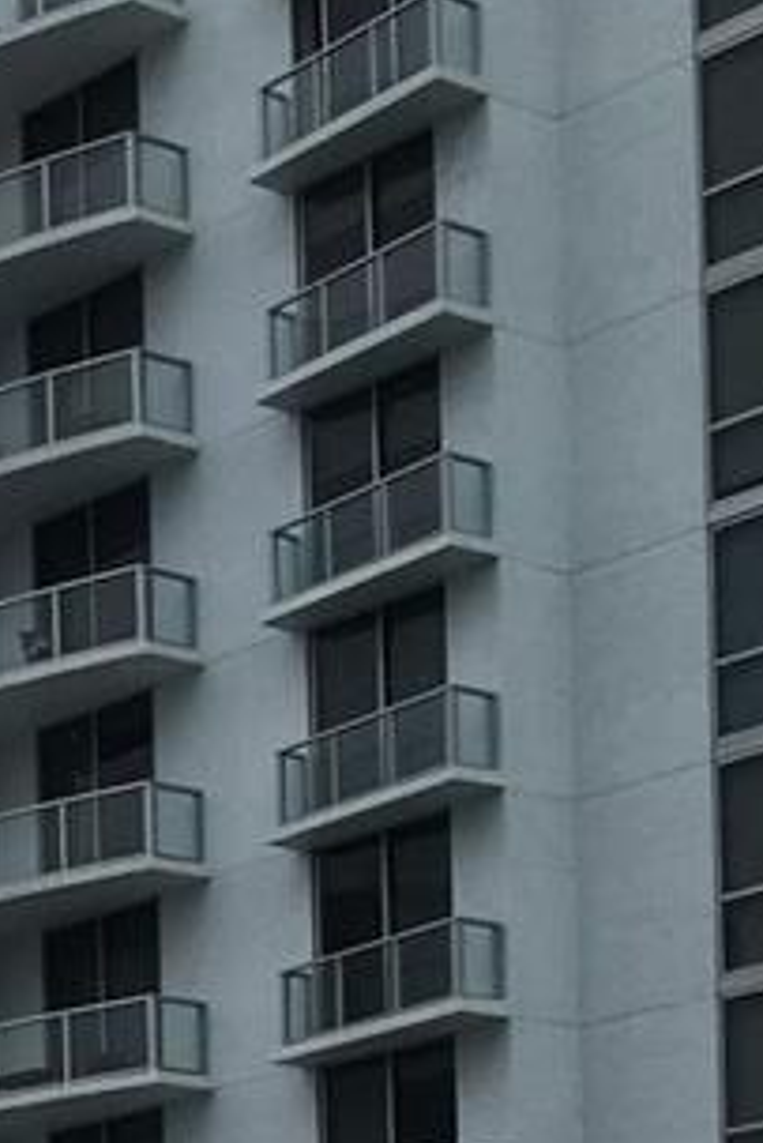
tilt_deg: -0.2
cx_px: -673
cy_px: 1970
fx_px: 3779
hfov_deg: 10.7
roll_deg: +2.0
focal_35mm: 119
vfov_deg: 15.2
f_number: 2.2
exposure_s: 1/874
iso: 25
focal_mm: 4.15
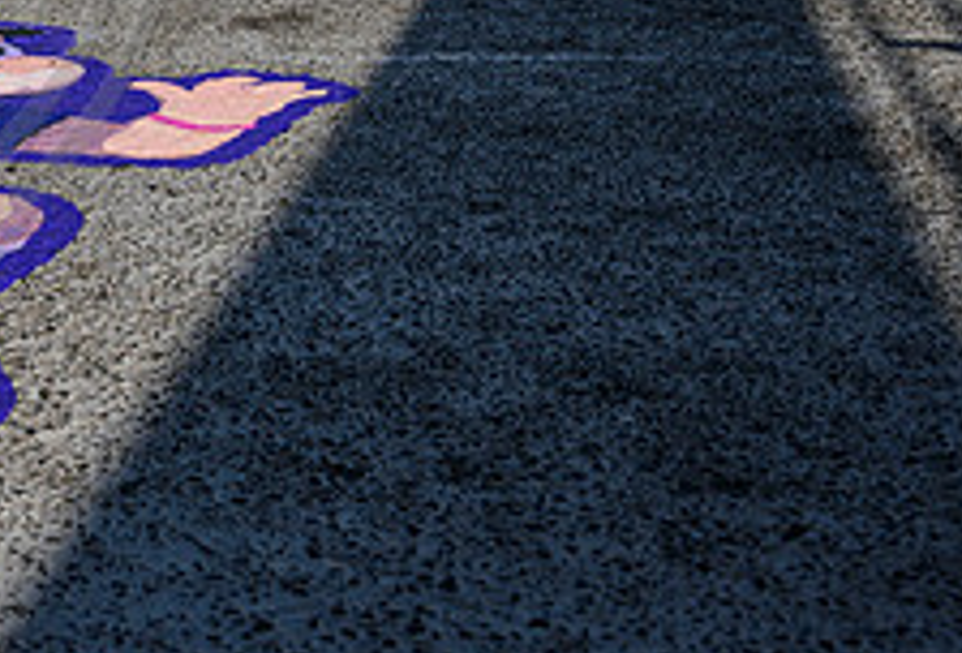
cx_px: -191
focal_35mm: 67
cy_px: -98
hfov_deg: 26.6
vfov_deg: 19.5
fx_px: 1800
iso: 200
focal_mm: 24
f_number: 11
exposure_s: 1/500
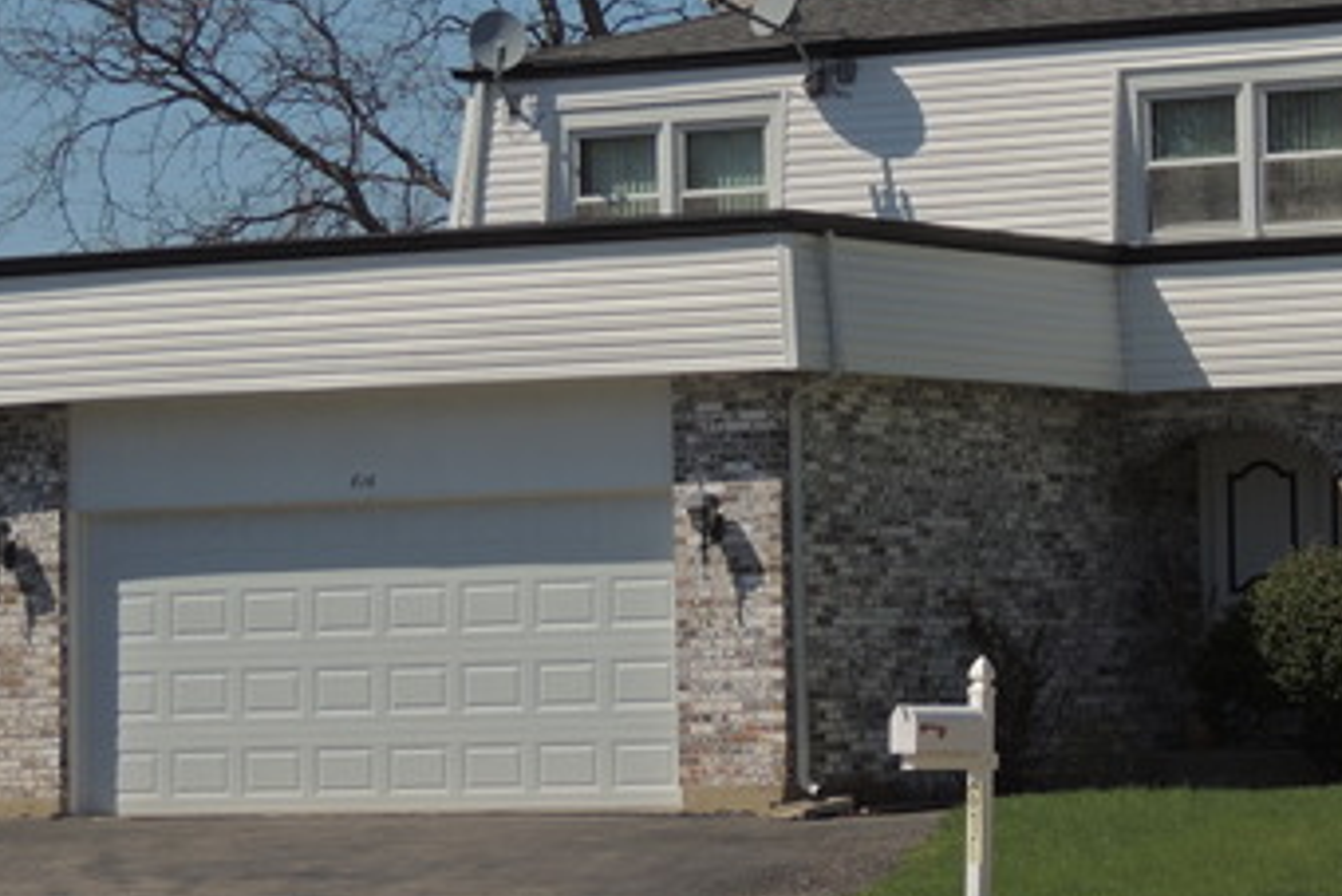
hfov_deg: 11.6
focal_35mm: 176
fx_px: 6563
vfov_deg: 7.8
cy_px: 229
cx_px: 1109
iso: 100
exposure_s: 1/1600
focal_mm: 16
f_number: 4.1
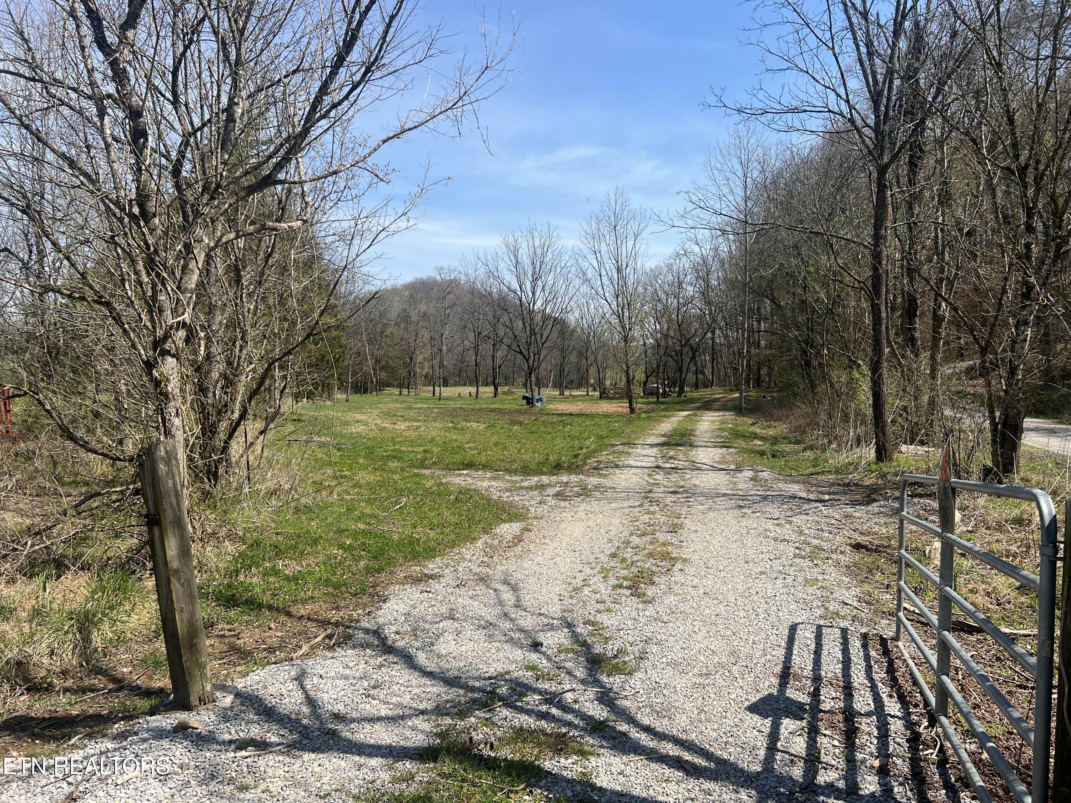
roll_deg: -0.6
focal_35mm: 26
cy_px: 402
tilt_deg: -1.2
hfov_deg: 67.3
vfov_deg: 53.1
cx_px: 536
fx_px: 804
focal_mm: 5.7
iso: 50
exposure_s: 1/4115
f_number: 1.5
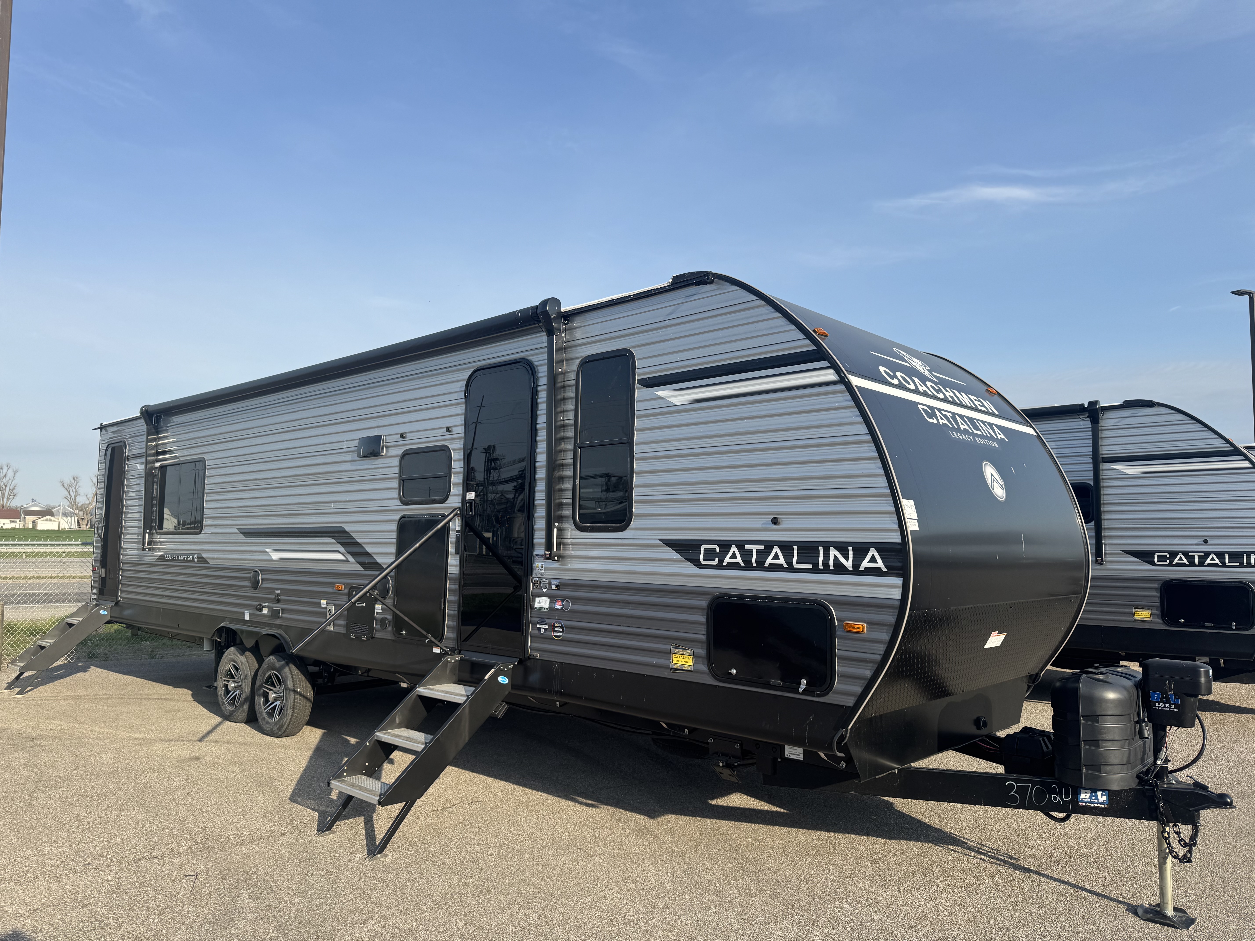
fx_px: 870
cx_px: 628
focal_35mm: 24
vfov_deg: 56.8
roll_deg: -0.5
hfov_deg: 71.6
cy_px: 470
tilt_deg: +2.0
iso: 80
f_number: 1.78
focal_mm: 6.76
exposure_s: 1/3597
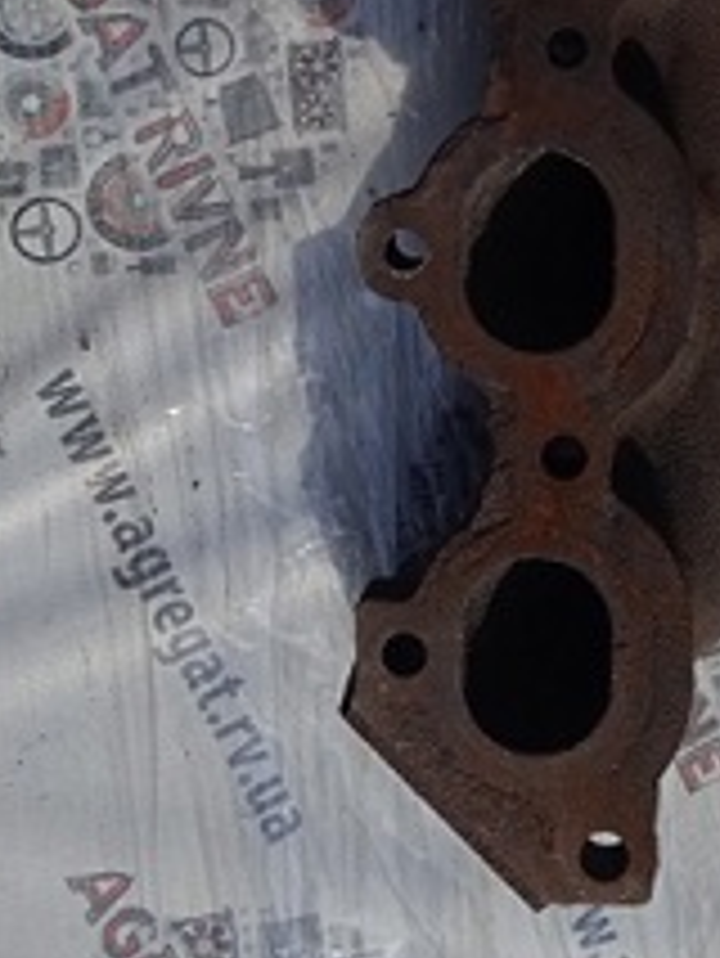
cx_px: 605
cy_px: 45
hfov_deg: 22.9
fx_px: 1745
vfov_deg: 29.1
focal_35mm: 63
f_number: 2.2
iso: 100
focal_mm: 3.43
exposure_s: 1/1733
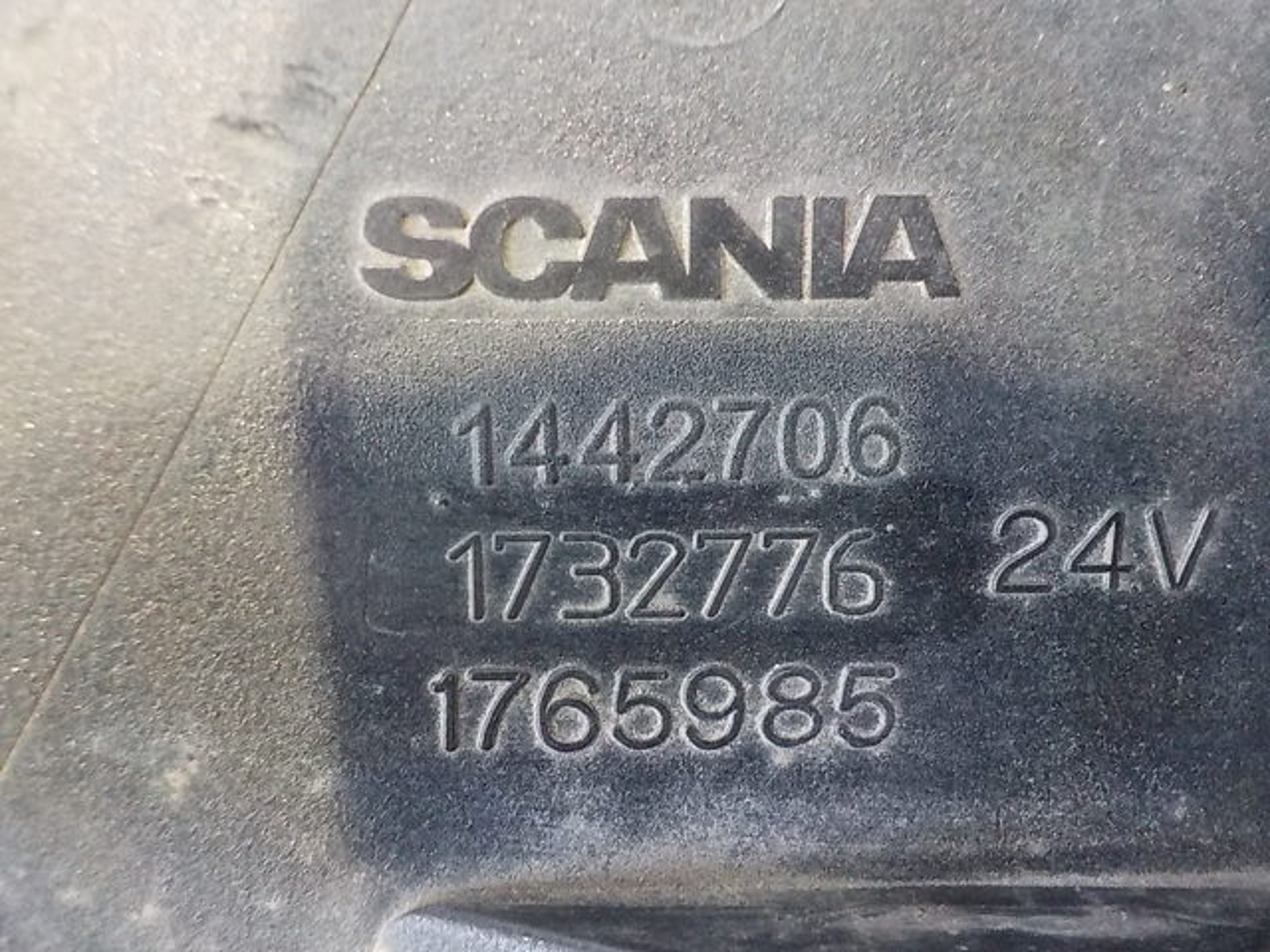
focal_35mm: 30
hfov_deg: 60.0
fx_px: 1101
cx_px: 635
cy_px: 476
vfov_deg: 46.8
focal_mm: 4.1
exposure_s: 1/15
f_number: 3.3
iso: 800
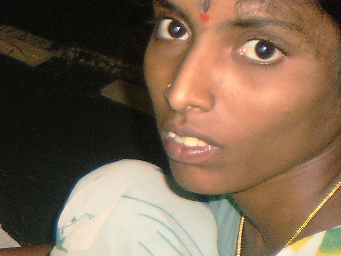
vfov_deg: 13.0
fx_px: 1103
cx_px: -169
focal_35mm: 112
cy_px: 260
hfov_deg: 16.1
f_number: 3.1
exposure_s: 1/30
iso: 125
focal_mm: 6.3
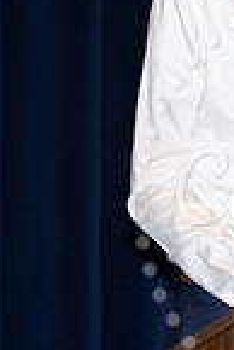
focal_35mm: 452
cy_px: 200
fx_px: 4396
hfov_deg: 3.0
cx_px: 444
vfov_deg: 4.6
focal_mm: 97
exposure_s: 1/80
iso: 640
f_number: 5.6
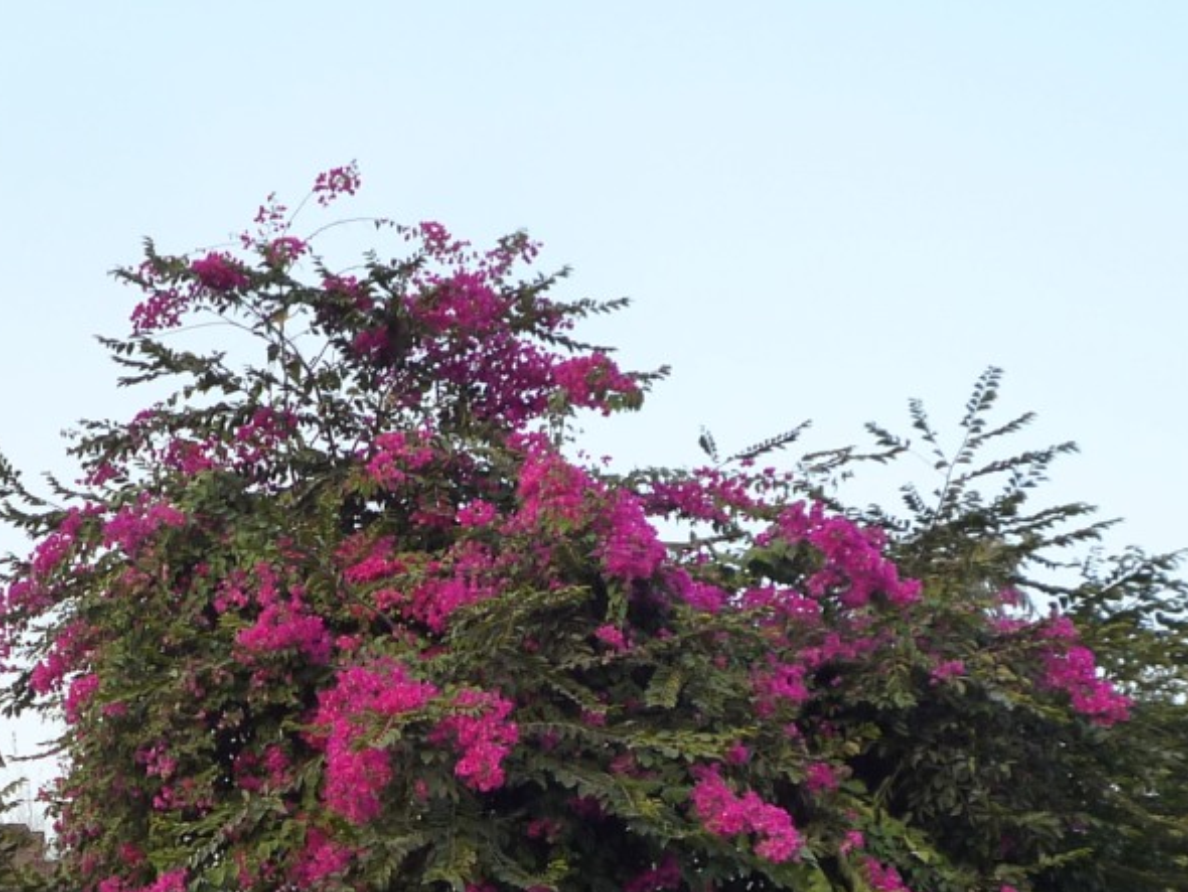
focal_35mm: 63
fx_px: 2163
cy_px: 679
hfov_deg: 29.9
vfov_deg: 23.1
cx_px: 211
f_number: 2.8
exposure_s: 1/125
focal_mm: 4.5
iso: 160
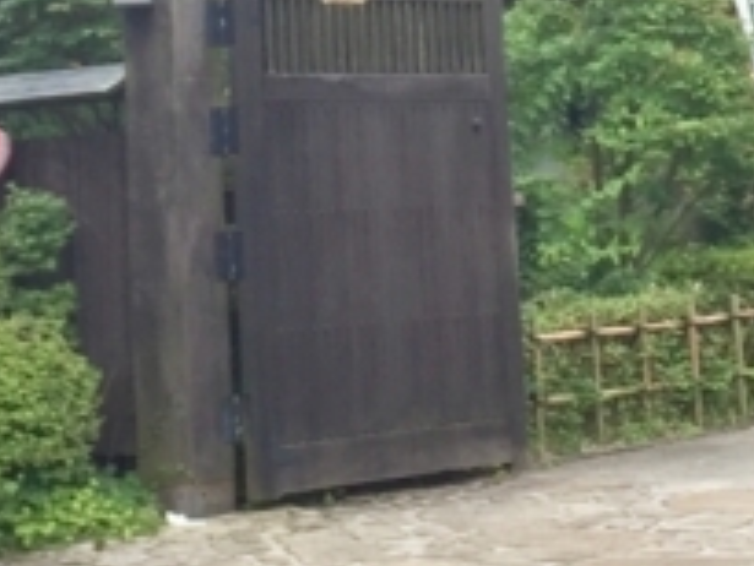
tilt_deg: +5.3
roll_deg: +1.7
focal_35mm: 145
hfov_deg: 13.6
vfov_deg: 10.0
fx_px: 3160
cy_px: -165
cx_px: 419
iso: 32
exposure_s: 1/120
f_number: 2.2
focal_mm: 4.15
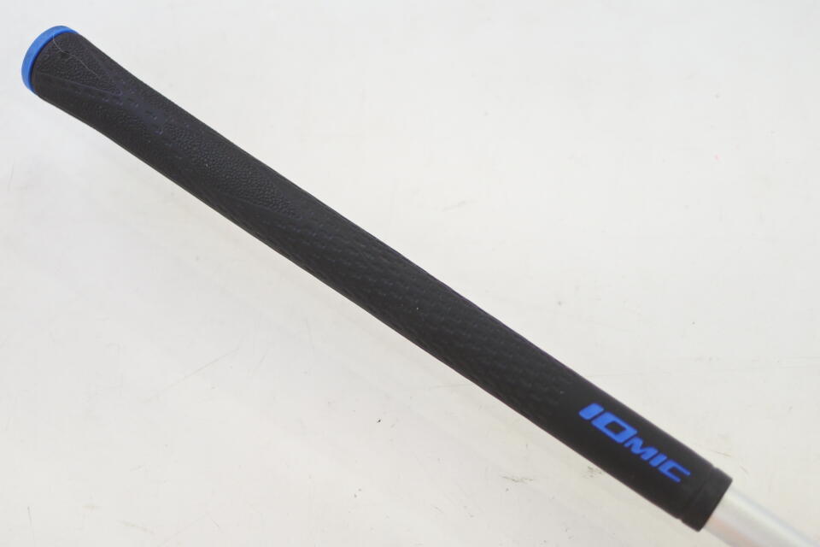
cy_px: 274
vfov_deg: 27.5
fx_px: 1116
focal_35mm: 49
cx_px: 410
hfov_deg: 40.3
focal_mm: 18.5
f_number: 1.8
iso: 560
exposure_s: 1/250
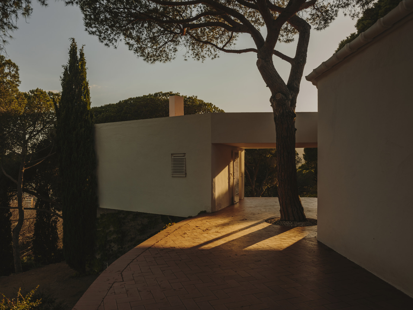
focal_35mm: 27
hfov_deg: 65.3
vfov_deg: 51.4
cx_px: 206
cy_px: 155
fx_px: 322
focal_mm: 34.4
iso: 200
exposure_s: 1/250
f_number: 8
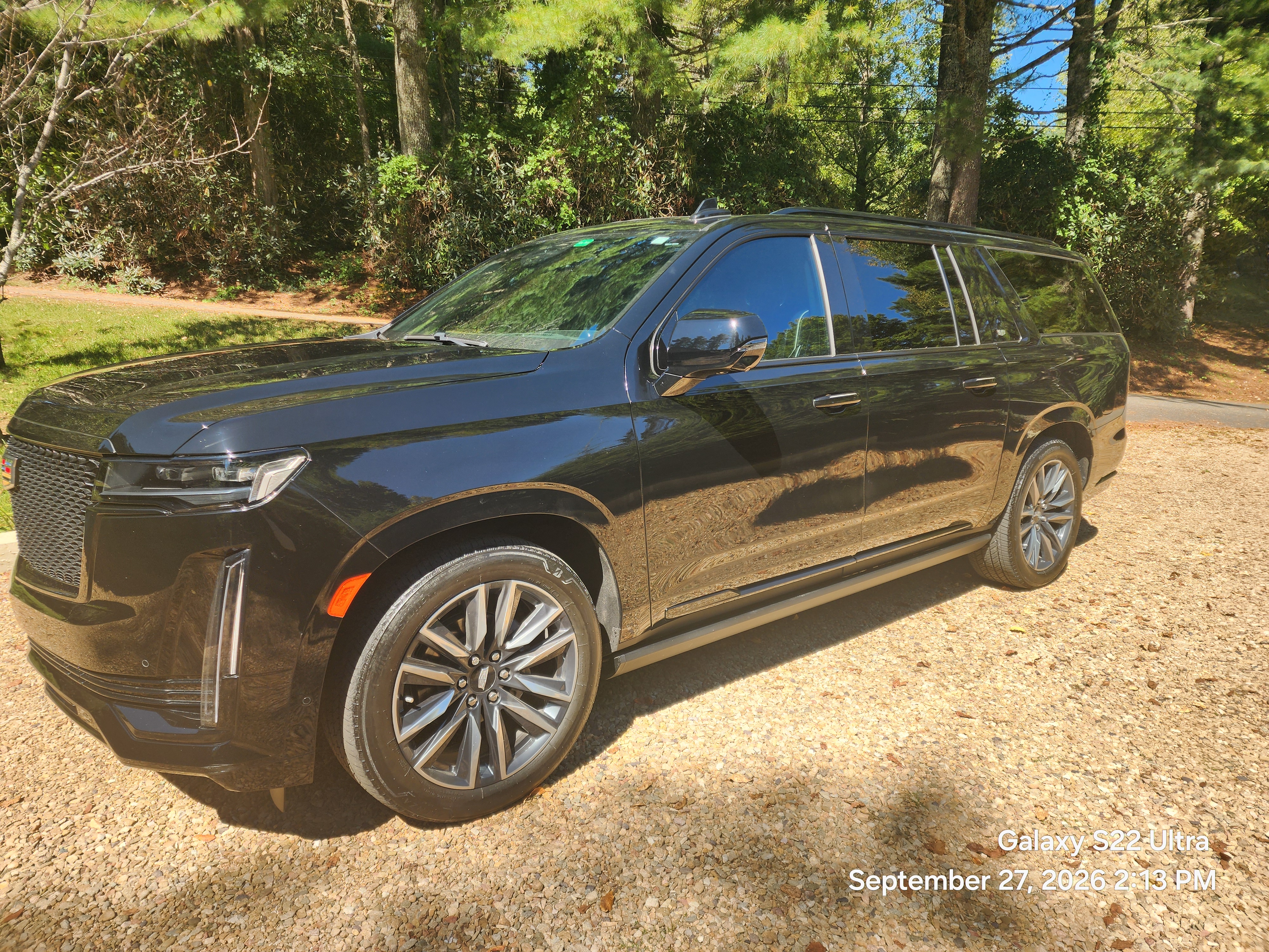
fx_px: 843
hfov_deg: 73.9
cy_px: 476
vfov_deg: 58.9
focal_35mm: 23
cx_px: 634
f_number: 1.8
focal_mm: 6.4
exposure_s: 1/392
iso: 12
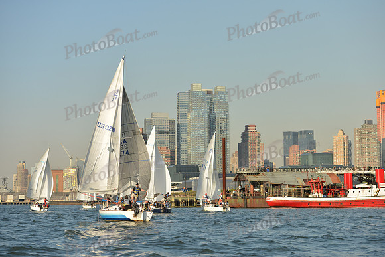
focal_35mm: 80
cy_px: 128
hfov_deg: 25.4
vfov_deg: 17.1
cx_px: 192
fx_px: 856
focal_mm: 80
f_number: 5
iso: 400
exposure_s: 1/1250
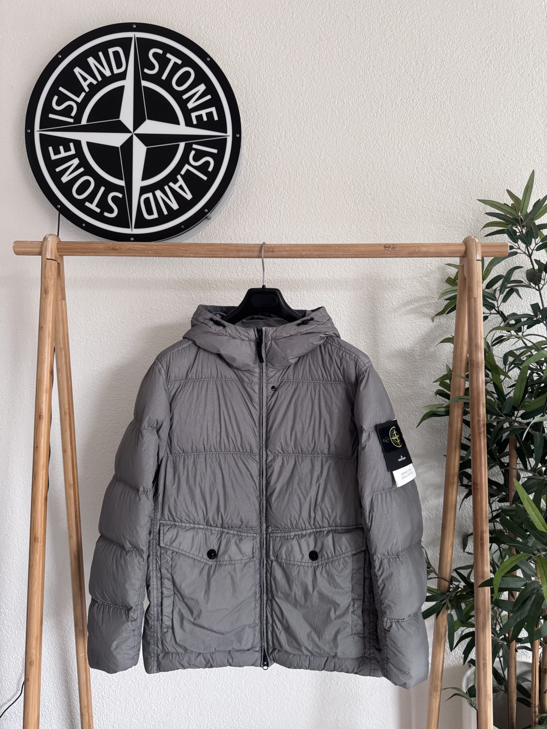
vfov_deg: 71.6
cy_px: 364
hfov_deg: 56.8
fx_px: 506
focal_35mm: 24
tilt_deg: -2.4
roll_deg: -0.3
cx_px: 274
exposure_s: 1/60
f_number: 1.78
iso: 320
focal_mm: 6.76
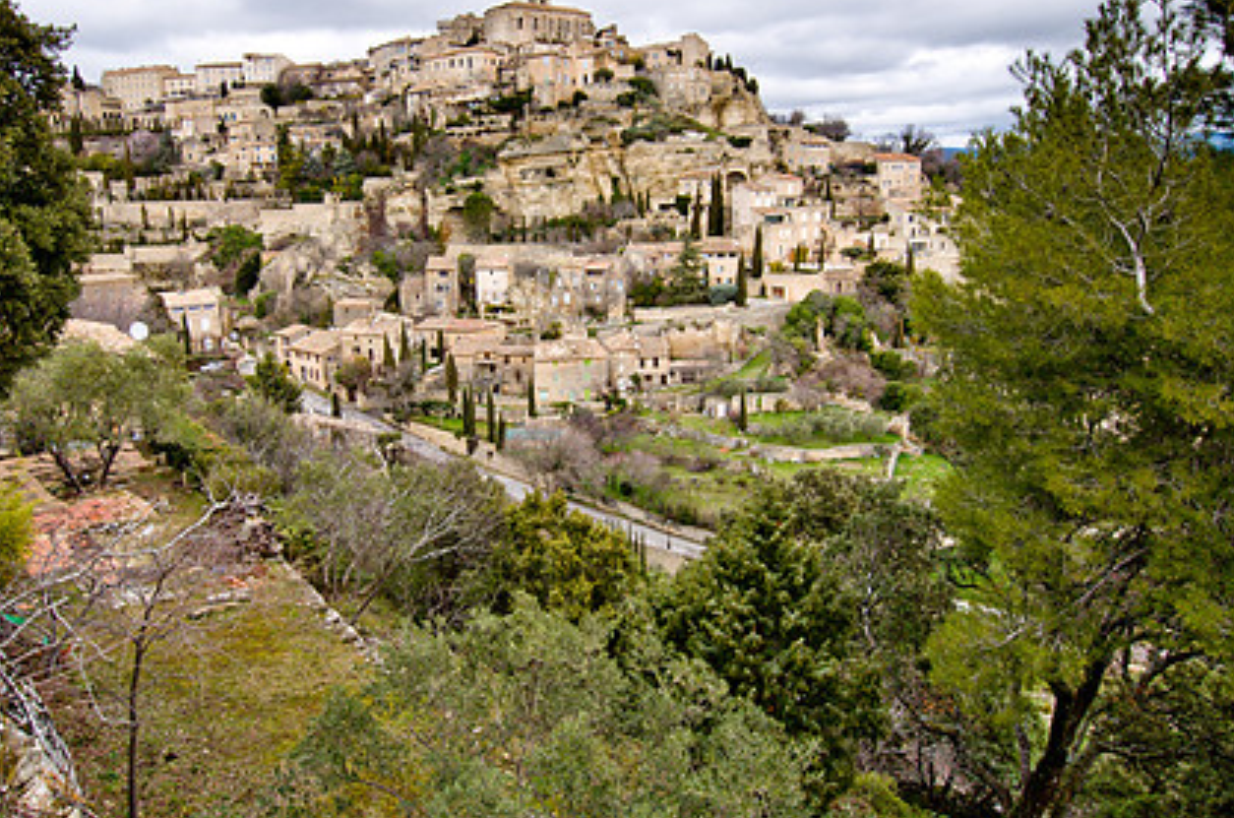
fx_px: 855
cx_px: 561
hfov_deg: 71.5
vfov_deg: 50.9
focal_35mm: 25
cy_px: 338
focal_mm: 12
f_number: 8
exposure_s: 1/250
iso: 200
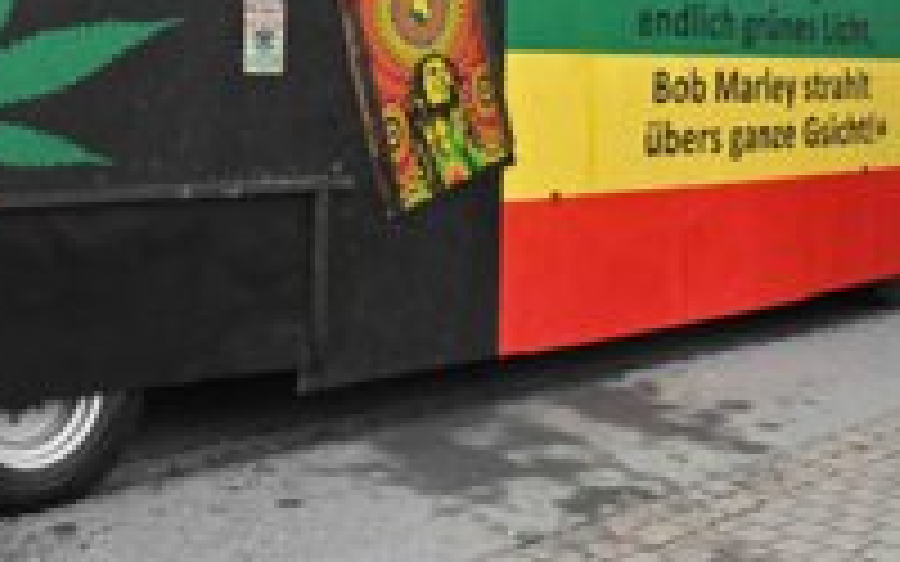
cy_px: 45
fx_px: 1447
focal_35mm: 59
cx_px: 544
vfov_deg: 21.5
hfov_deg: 34.4
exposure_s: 1/640
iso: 2500
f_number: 13
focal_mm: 29
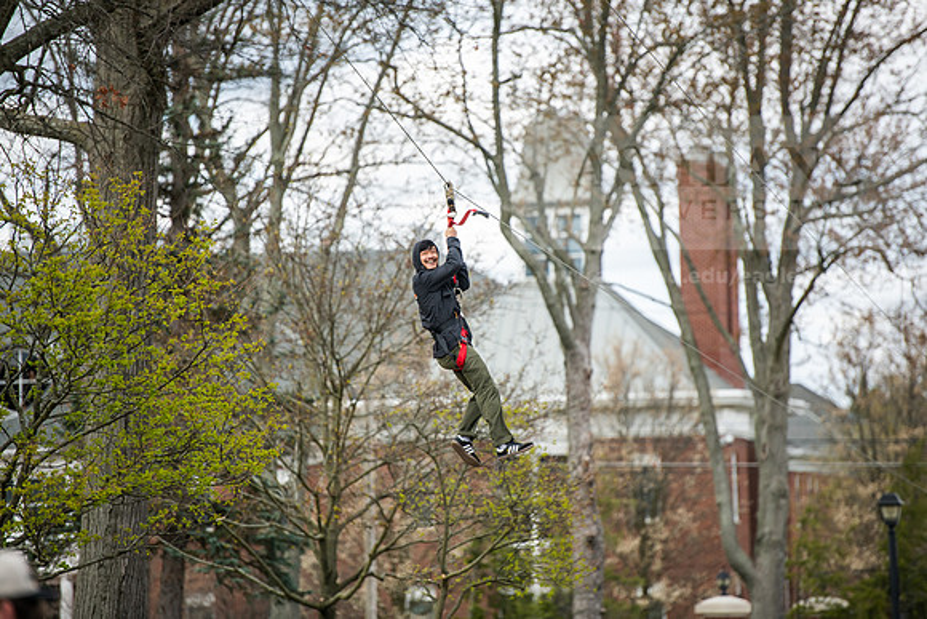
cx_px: 464
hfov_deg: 10.3
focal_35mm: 200
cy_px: 310
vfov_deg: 6.9
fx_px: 5151
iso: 200
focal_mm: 200
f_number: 3.2
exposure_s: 1/800
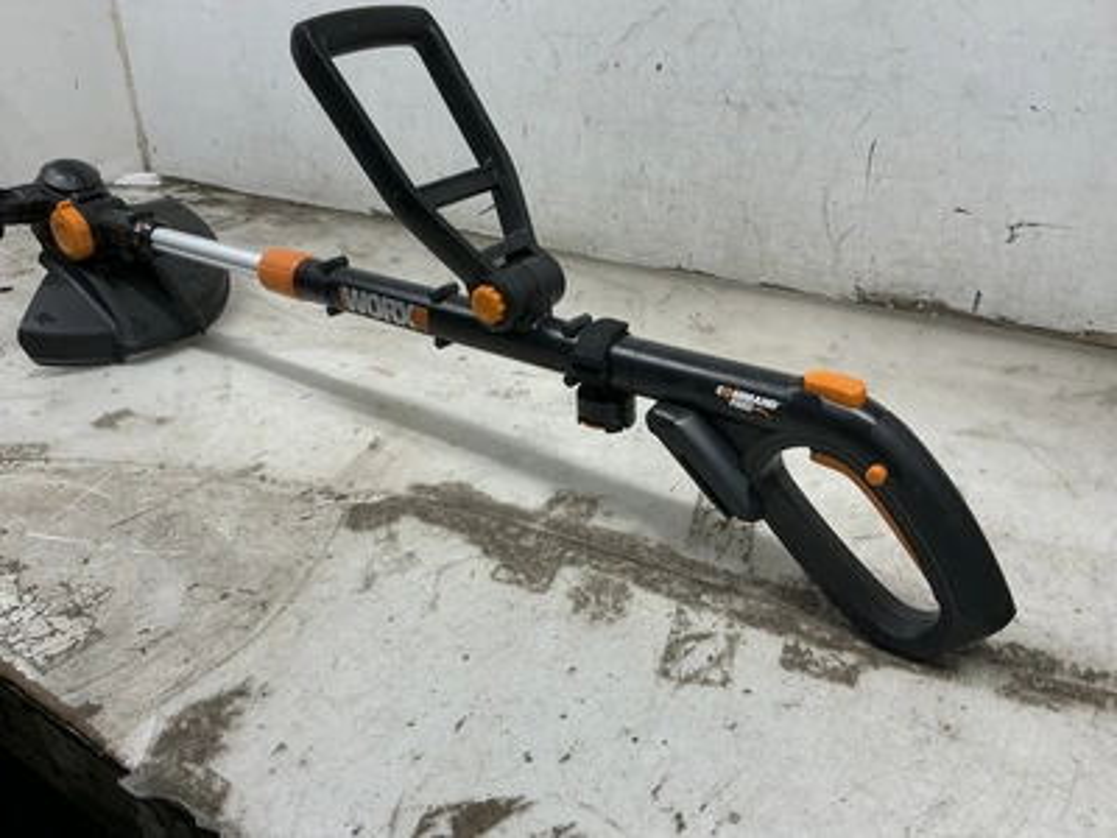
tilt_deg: -30.0
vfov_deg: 49.7
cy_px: 419
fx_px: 904
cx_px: 558
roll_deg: +2.0
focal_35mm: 28
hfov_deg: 63.4
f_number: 1.8
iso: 40
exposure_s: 1/120
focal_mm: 3
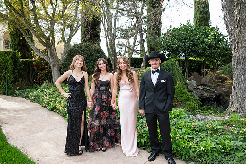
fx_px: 205
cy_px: 82
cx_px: 123
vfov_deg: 43.6
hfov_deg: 61.9
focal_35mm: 30
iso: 1250
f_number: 5.6
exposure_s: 1/2000
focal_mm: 30
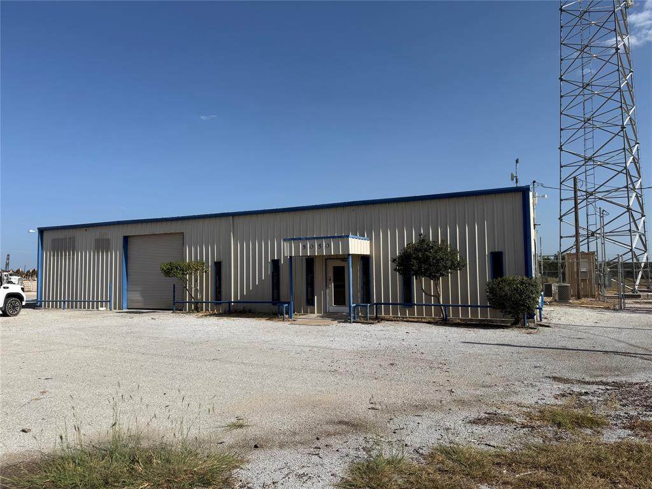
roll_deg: +0.5
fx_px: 452
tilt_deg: +2.3
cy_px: 244
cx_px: 326
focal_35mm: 24
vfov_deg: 56.8
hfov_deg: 71.6
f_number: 1.78
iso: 80
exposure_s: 1/7353
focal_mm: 6.76
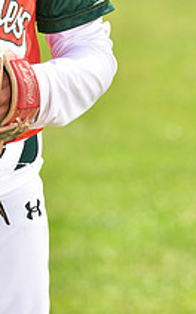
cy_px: -104
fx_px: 3711
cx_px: -63
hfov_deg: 3.0
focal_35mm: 433
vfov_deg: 4.8
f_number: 5
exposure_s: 1/200
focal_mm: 155
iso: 80
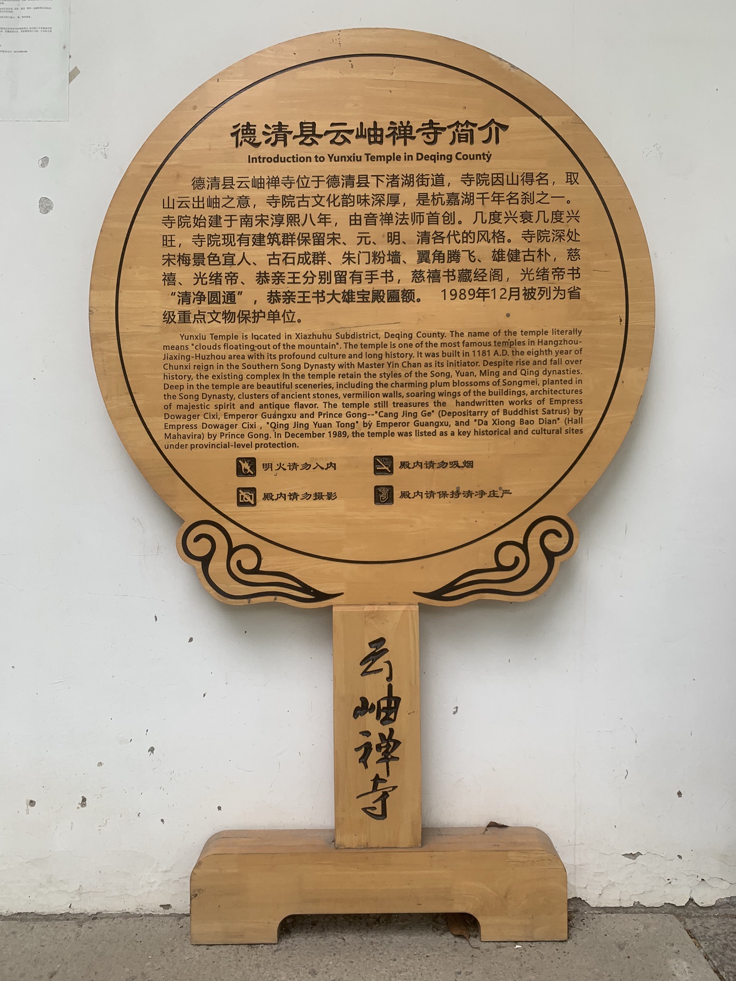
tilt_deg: +0.4
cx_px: 368
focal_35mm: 26
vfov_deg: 67.3
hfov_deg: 53.1
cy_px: 490
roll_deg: +0.8
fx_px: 737
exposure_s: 1/231
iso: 25
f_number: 1.8
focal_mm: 4.25
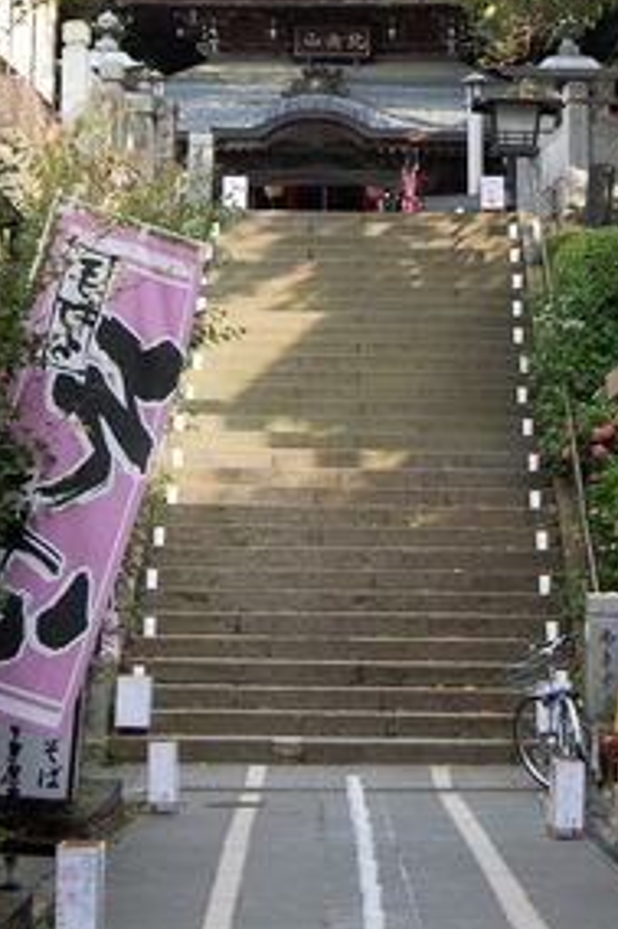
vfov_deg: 21.1
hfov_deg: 14.4
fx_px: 2449
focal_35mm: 95
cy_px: 147
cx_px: 348
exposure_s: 1/125
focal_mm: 30
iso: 200
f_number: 5.6
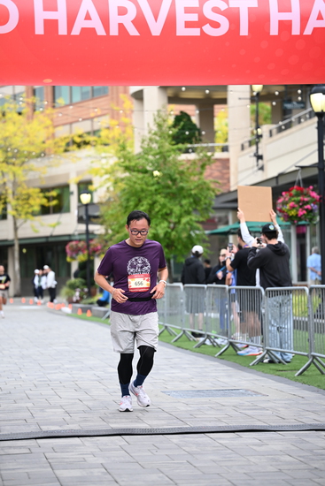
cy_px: 243
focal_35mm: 99
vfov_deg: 20.6
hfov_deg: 13.8
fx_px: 1340
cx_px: 162
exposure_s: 1/1600
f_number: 2.8
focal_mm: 99
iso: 640
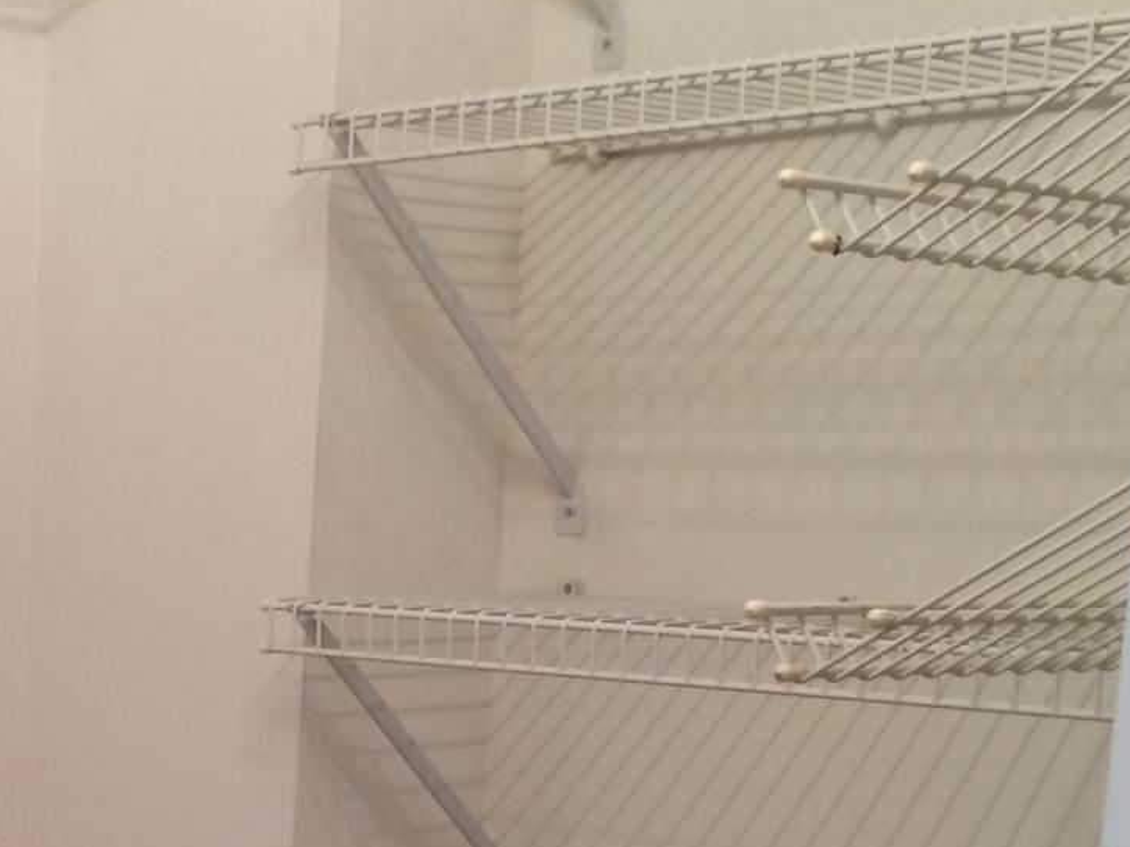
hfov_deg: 21.9
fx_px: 2774
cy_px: 983
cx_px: -81
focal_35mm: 85
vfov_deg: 16.7
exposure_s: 1/30
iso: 40
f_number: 2.2
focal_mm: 4.12
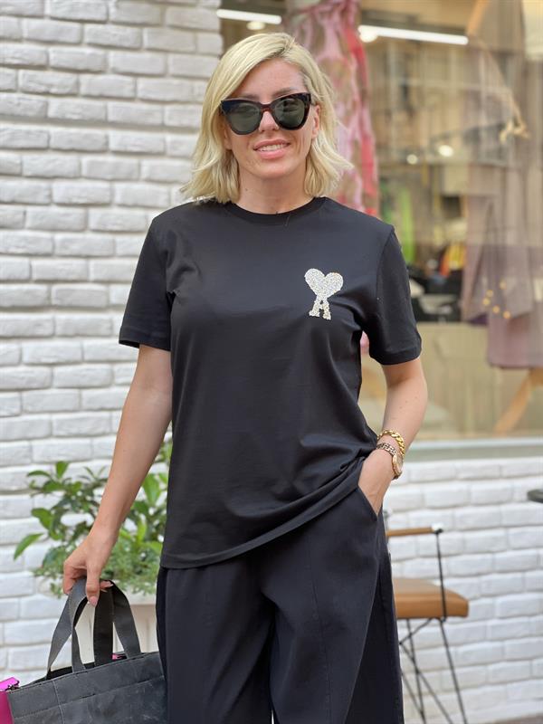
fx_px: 1610
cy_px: 362
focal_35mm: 77
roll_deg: +1.0
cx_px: 272
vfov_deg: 25.3
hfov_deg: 19.1
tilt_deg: +1.2
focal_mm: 9
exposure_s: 1/121
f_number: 2.8
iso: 80
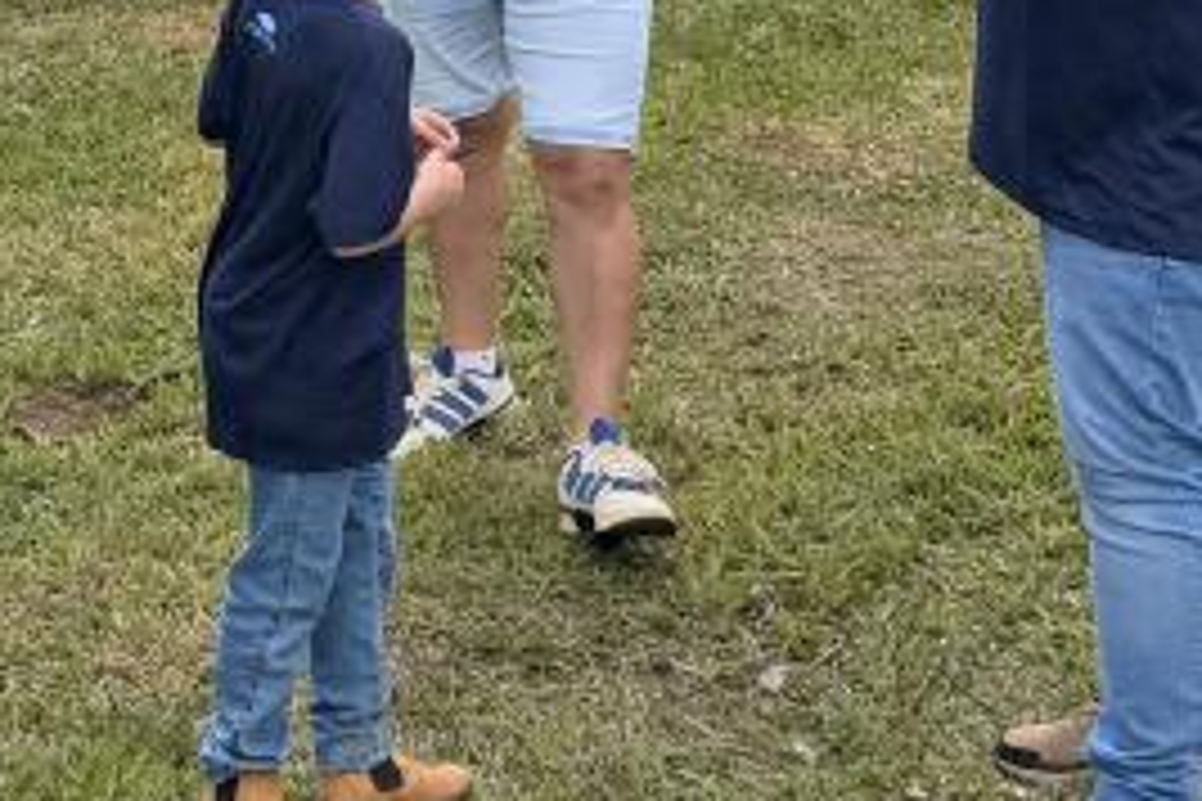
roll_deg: -0.6
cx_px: -198
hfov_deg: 17.5
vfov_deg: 11.5
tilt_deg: -7.5
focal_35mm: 112
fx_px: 3739
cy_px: -540
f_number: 1.78
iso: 80
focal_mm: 6.76
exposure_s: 1/5319
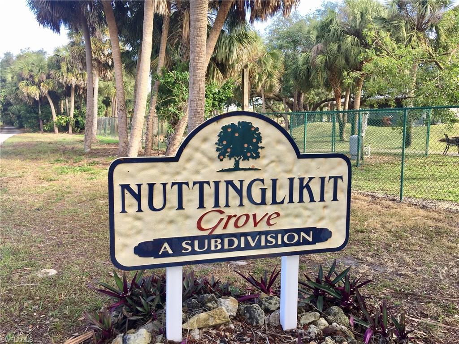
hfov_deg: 61.7
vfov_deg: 48.2
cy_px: 172
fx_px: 385
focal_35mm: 29
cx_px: 230
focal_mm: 4.15
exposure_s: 1/302
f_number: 2.2
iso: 32
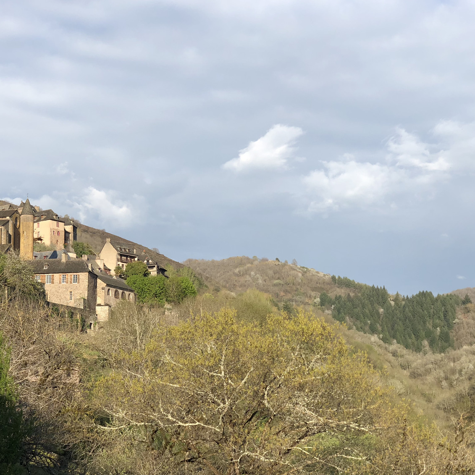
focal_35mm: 65
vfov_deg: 26.5
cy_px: 250
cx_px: 186
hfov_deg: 26.4
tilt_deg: +8.8
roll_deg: +0.6
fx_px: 1009
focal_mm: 6
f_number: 2.4
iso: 16
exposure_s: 1/857
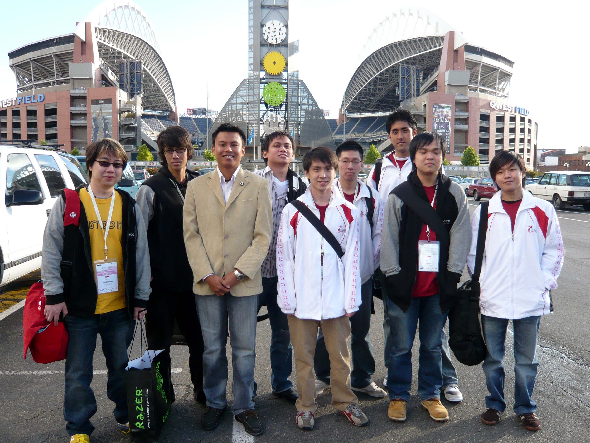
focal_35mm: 32
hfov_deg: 56.8
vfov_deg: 44.2
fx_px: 545
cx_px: 295
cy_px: 222
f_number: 3
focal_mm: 5.2
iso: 100
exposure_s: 1/250
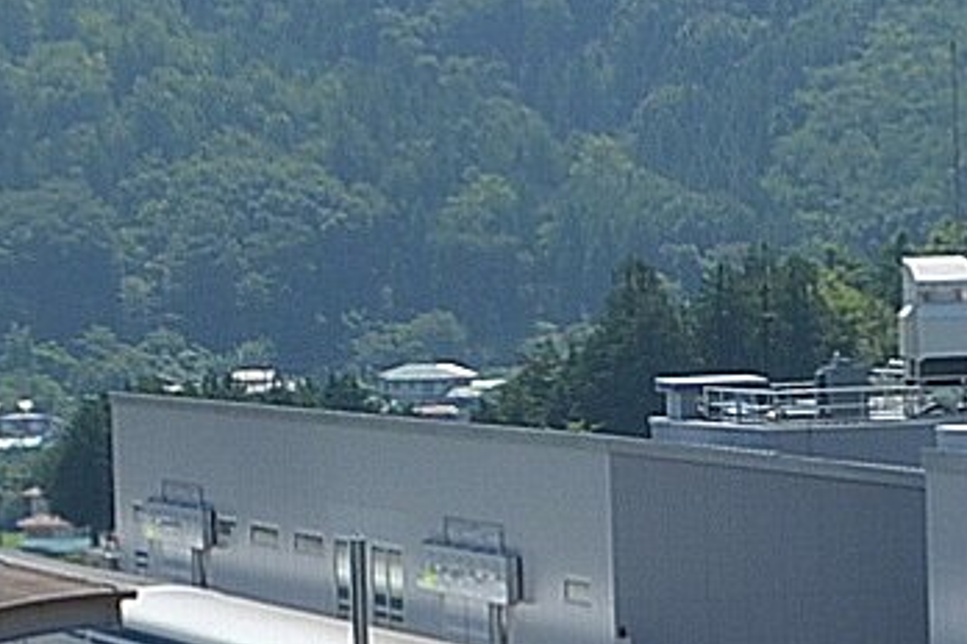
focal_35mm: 91
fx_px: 2444
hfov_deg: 22.3
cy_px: 600
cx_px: 303
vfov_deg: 14.8
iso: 100
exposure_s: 1/320
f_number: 9
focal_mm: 22
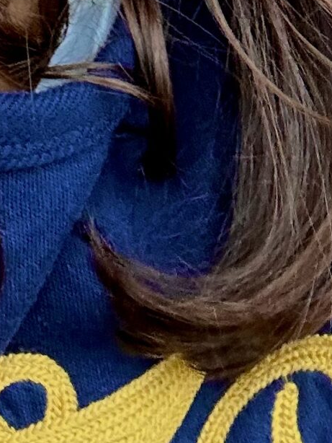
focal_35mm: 125
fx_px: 1597
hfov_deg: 11.8
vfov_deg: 13.5
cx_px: 65
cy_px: -449
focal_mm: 2.69
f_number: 1.9
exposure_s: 1/121
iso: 64
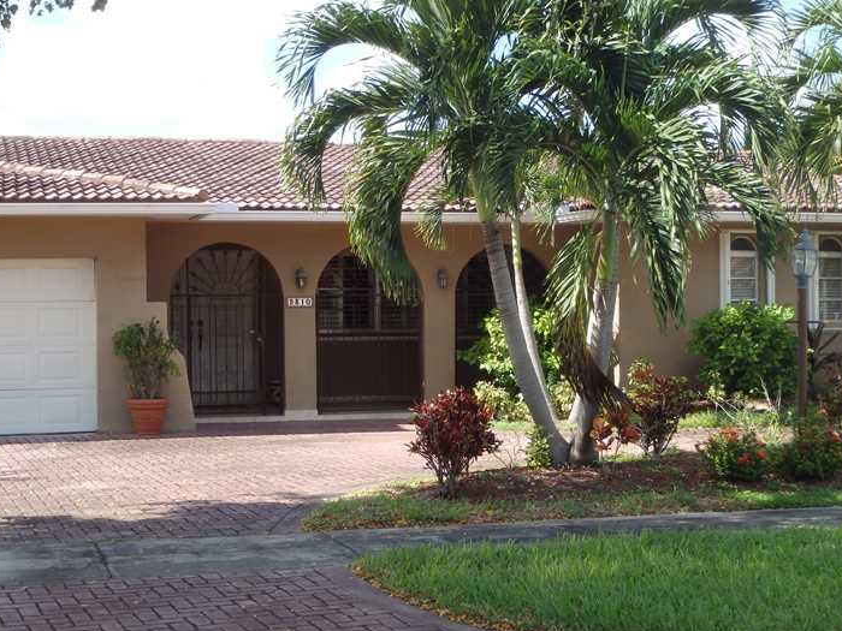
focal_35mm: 64
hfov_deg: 30.2
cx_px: 468
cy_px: 341
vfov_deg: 22.9
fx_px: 1557
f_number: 5.1
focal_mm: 10
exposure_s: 1/250
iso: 125
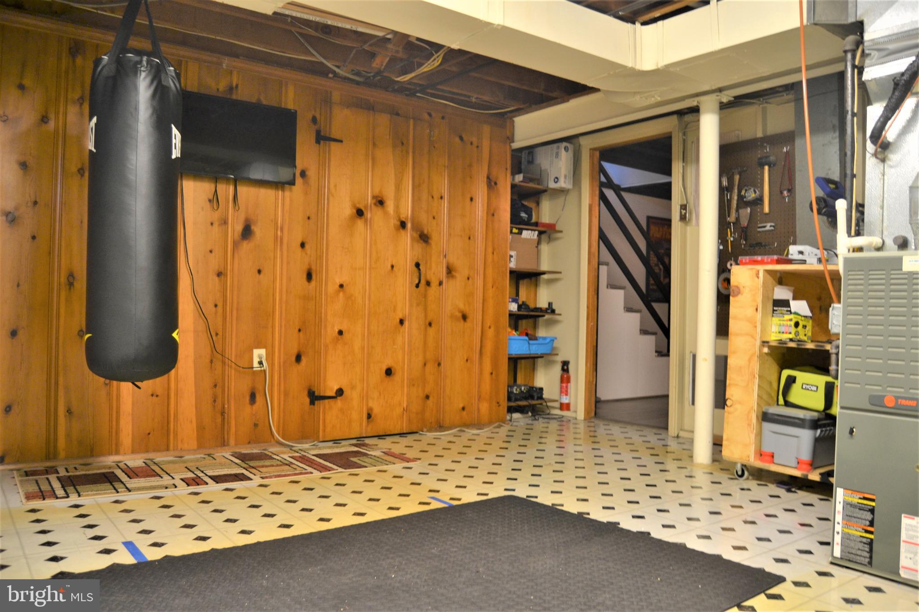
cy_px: 306
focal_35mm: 27
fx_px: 689
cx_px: 460
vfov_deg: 47.9
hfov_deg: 67.4
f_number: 3.5
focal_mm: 18
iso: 400
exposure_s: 1/25
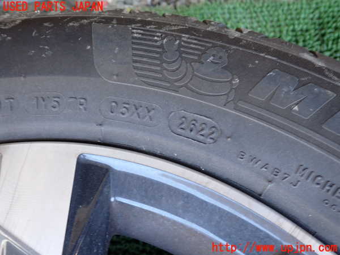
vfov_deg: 46.8
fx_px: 295
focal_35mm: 30
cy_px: 128
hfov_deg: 60.0
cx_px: 170
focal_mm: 5.4
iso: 200
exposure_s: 1/50
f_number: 2.3
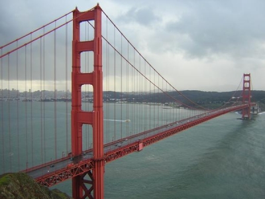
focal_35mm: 36
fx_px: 276
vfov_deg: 39.7
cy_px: 100
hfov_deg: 51.4
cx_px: 132
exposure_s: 1/197
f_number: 2.6
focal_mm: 4.7
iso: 100
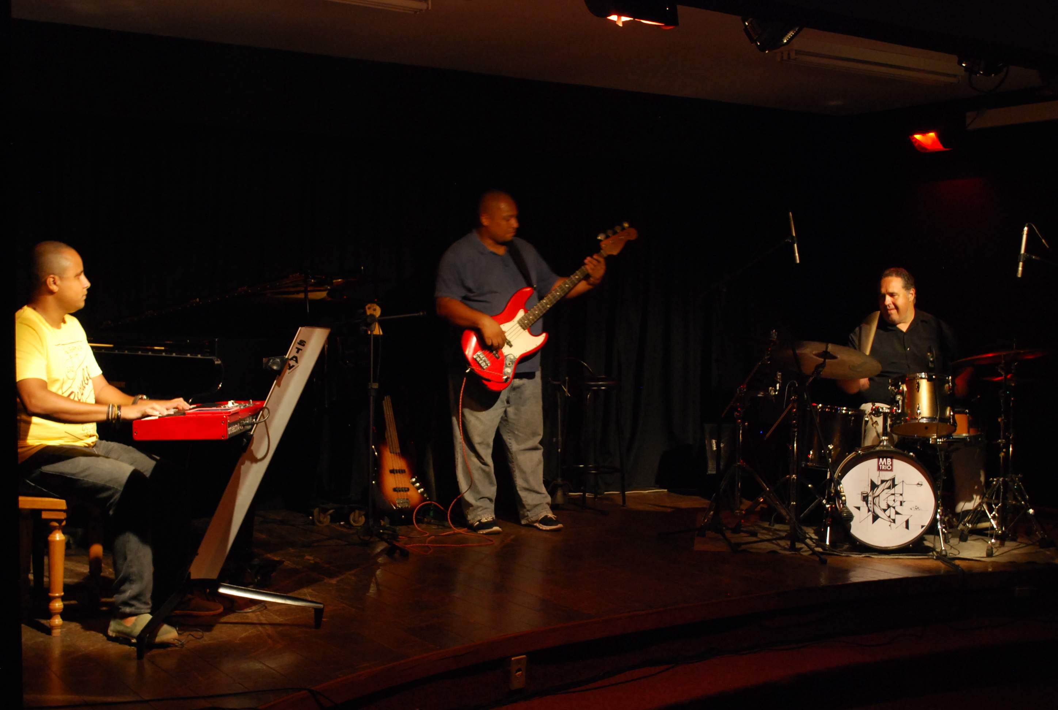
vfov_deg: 30.0
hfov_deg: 43.5
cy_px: 355
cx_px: 529
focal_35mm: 45
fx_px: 1325
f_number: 6.3
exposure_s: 1/15
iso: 800
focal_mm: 30
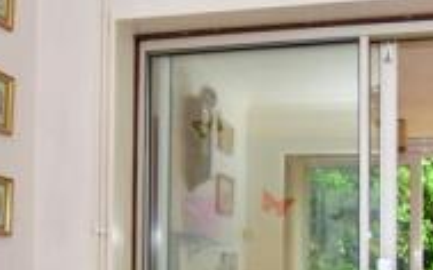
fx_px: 625
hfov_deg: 37.9
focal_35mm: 53
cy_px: 262
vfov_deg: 23.5
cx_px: 280
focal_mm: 10
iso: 320
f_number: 5.6
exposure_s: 1/80
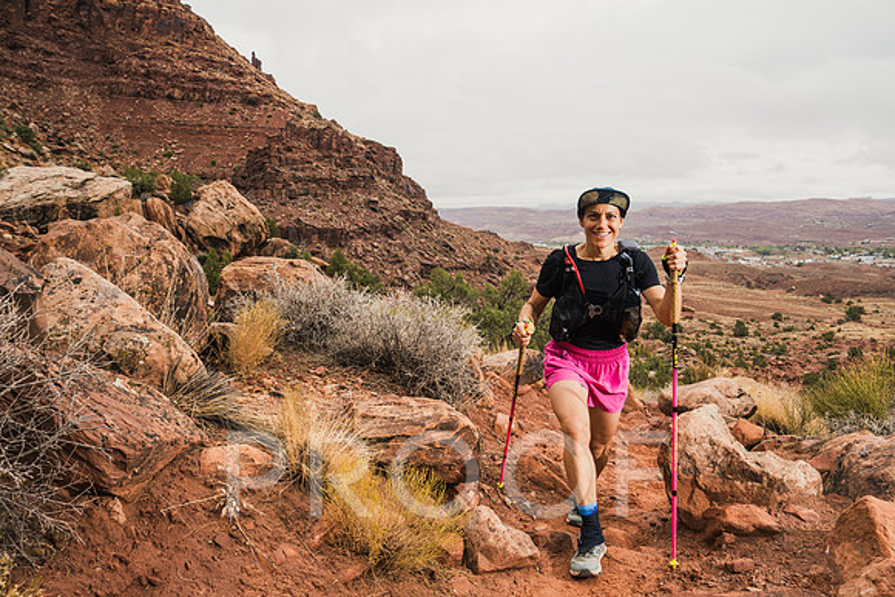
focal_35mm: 24
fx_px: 609
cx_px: 448
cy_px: 298
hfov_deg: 72.6
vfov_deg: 52.3
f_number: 6.3
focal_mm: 24
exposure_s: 1/320
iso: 200
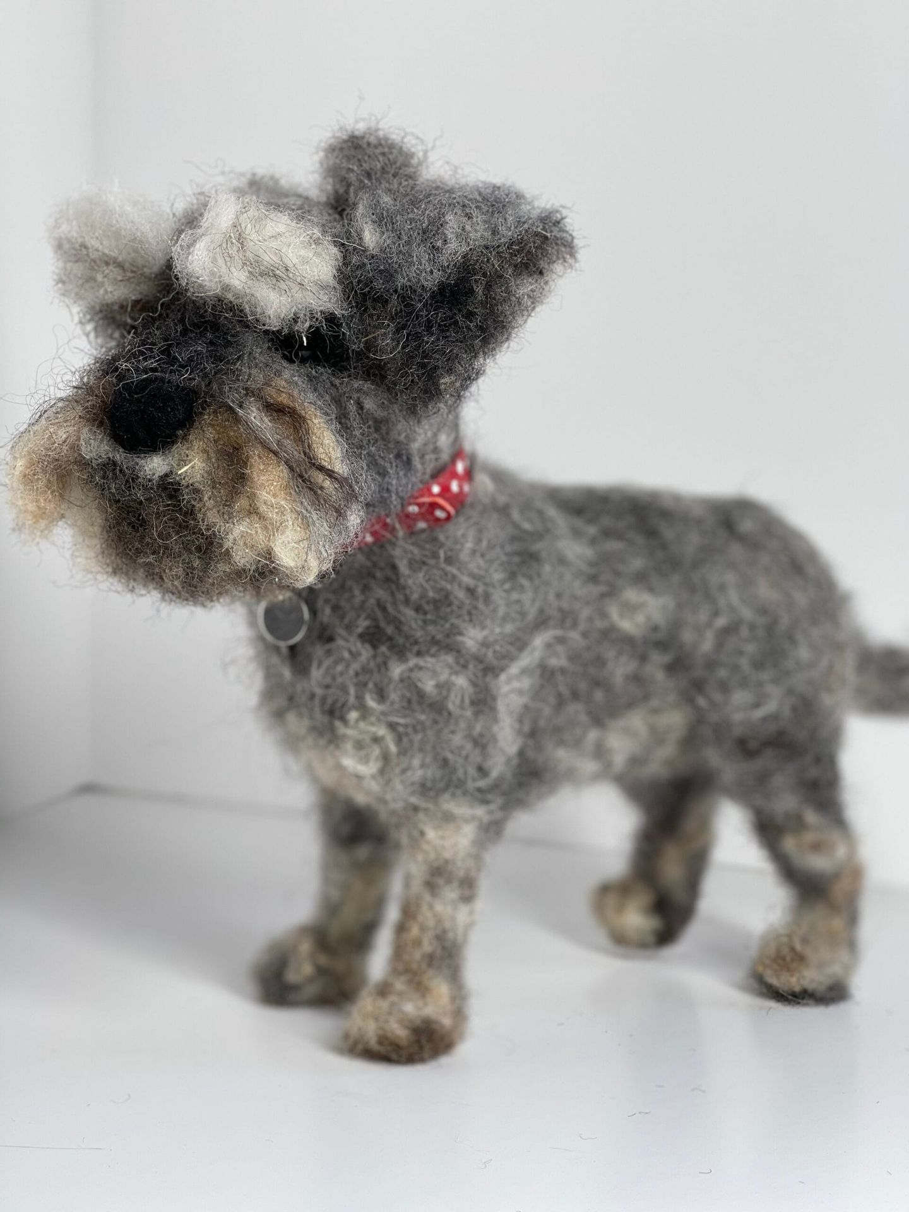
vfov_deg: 30.3
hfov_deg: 22.9
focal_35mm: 64
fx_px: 2241
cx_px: 454
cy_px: 606
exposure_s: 1/73
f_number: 2.2
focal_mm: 7.5
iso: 25
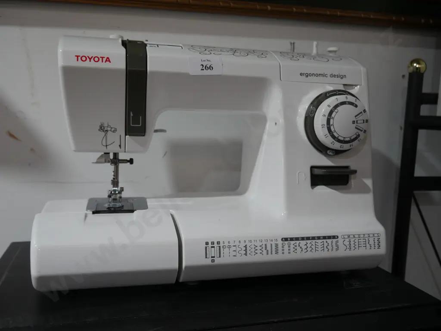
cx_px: 220
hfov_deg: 56.8
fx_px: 408
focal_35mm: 32
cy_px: 166
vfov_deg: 44.2
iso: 250
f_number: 3.6
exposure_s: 1/60
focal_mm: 16
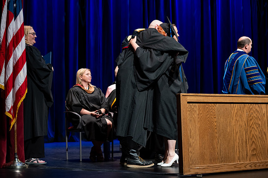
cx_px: 134
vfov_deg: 19.5
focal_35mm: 70
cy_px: 89
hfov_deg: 28.8
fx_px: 521
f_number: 2.8
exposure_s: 1/250
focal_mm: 70
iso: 640
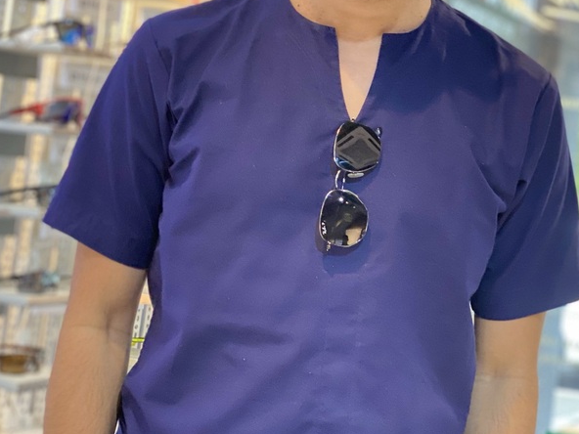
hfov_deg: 21.8
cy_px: 79
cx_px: 296
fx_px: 1505
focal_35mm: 90
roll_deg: -7.6
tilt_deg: +3.4
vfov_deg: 16.3
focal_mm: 6
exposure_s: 1/100
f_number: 2
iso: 160
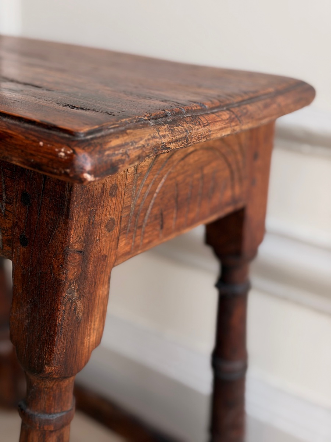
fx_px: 612
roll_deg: -4.3
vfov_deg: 39.7
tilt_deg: -21.5
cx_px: 166
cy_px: 221
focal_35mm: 48
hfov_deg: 30.3
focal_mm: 6.93
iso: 64
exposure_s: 1/167
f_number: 1.8
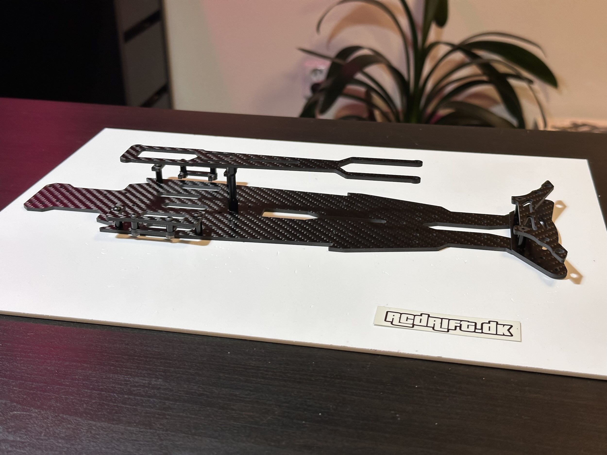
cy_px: 228
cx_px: 304
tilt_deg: -25.7
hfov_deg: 39.7
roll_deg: -0.6
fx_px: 842
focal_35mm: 48
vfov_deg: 30.3
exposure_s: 1/100
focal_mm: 6.86
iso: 80
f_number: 1.78
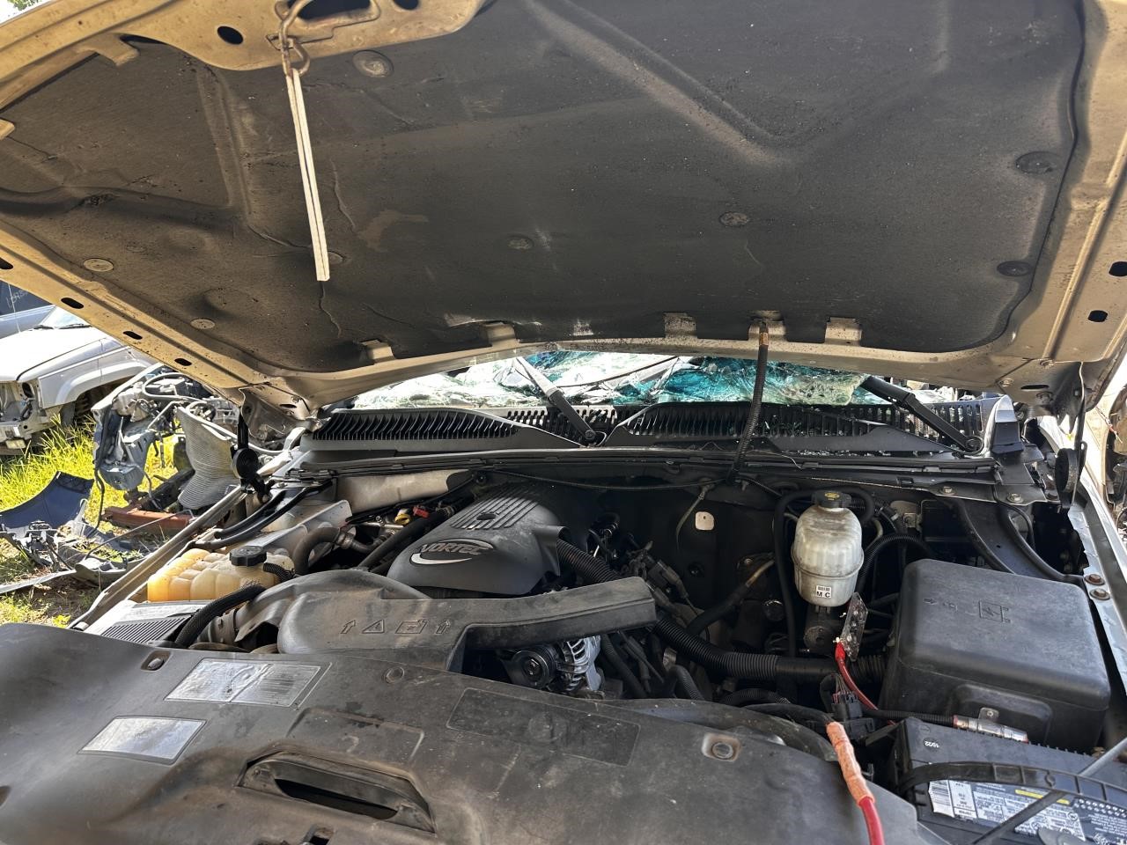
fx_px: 781
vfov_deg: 56.8
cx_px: 564
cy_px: 422
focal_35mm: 24
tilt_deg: -18.3
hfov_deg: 71.6
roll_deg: +6.3
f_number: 1.78
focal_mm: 6.86
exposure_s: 1/235
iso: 80
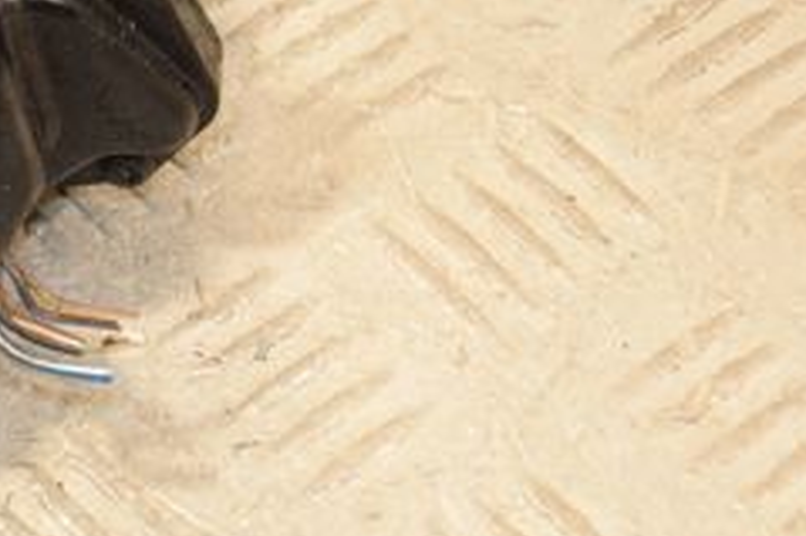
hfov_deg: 9.7
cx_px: -233
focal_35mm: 209
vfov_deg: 6.5
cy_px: -148
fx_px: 4676
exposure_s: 1/200
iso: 800
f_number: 5.6
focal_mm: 52
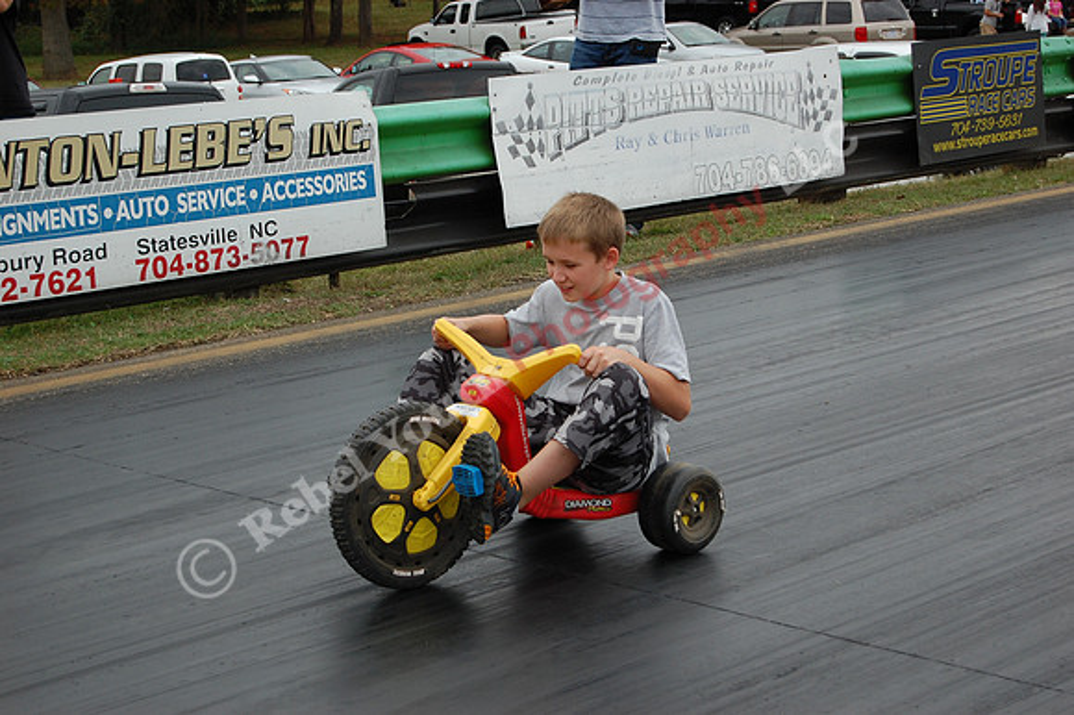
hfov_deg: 24.6
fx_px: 2460
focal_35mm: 82
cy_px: 358
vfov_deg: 16.5
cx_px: 537
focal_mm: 55
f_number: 5.6
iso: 400
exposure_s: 1/1000
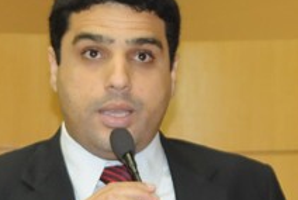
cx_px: 149
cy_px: 221
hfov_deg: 10.5
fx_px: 1625
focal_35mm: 196
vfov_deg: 7.0
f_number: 3.3
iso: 800
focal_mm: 48
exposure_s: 1/60
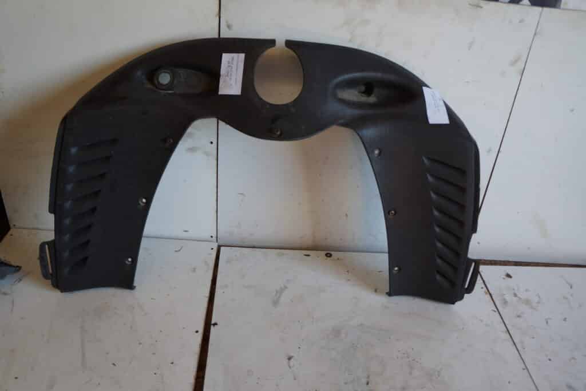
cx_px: 293
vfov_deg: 47.9
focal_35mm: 27
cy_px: 196
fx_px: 440
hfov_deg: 67.4
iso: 200
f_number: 4
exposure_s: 1/60
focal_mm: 18
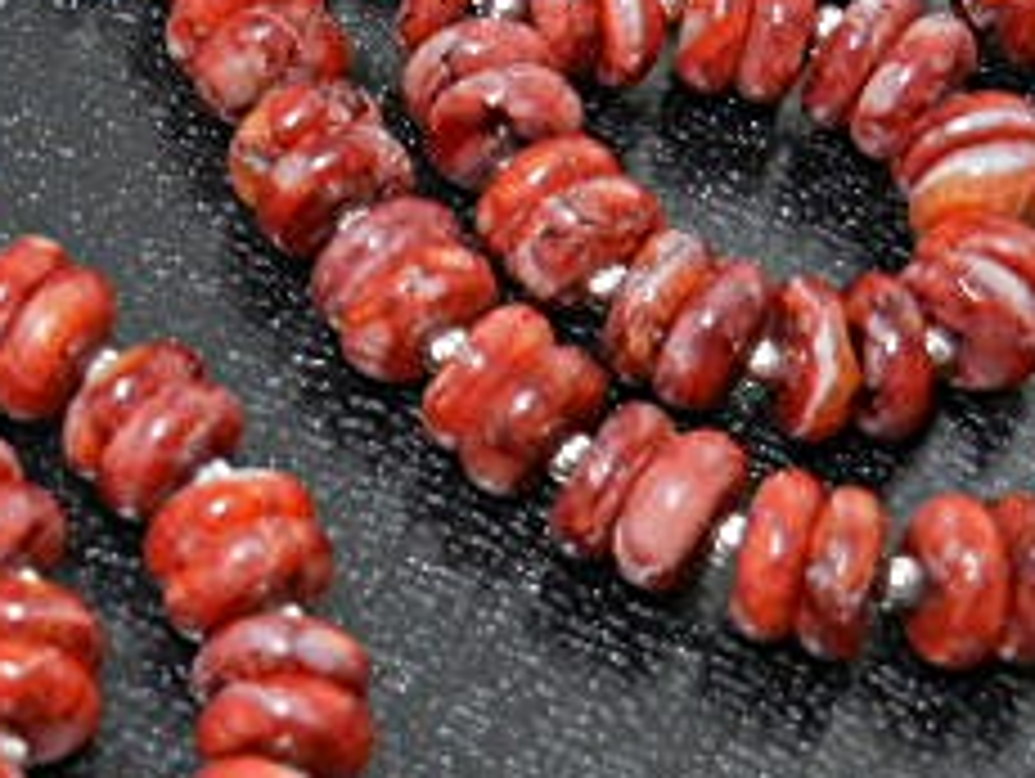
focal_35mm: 125
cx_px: 81
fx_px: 3741
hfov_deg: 15.5
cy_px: 445
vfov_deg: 11.9
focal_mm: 8.1
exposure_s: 1/30
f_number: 7.6
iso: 800
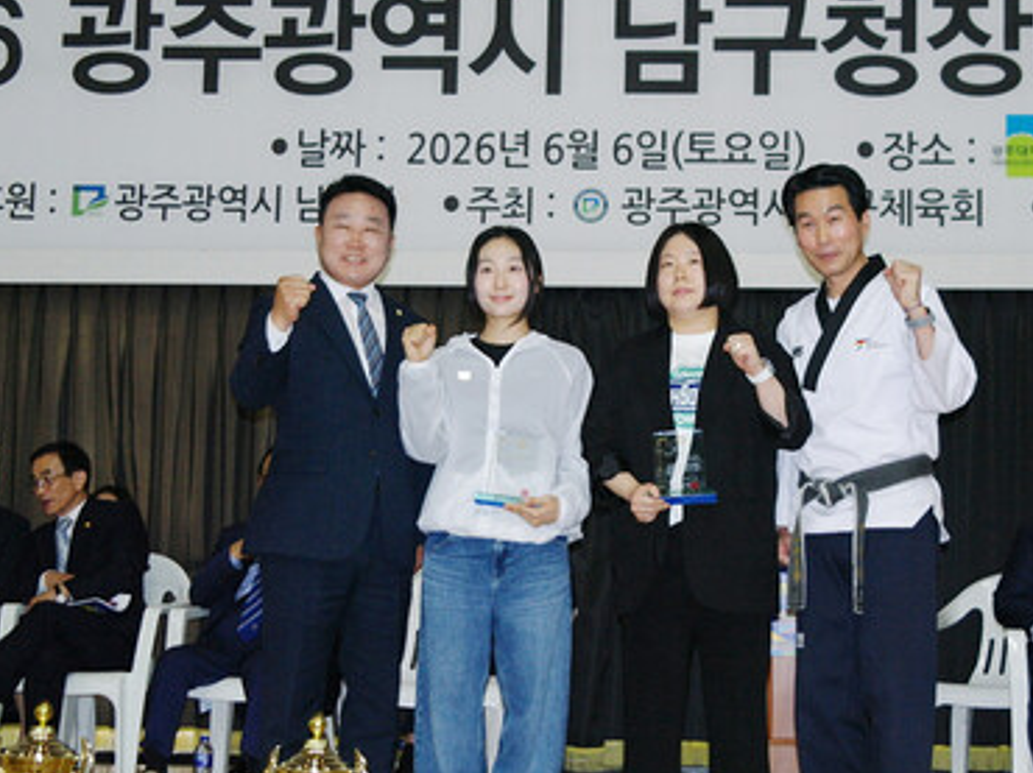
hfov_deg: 30.2
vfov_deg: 22.9
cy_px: 405
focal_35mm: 64
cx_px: 625
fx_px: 1909
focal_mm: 27
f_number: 4.3
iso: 400
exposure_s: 1/50
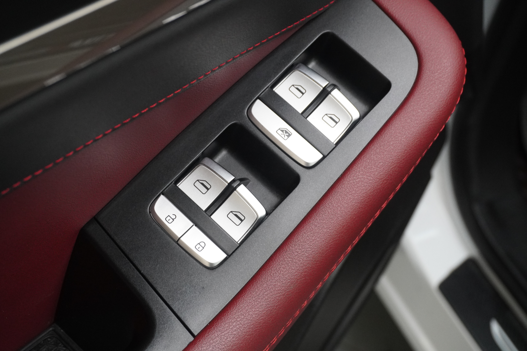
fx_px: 747
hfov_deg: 38.9
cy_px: 176
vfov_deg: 26.5
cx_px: 264
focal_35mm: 51
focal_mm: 34
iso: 3200
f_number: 6.3
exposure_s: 1/80
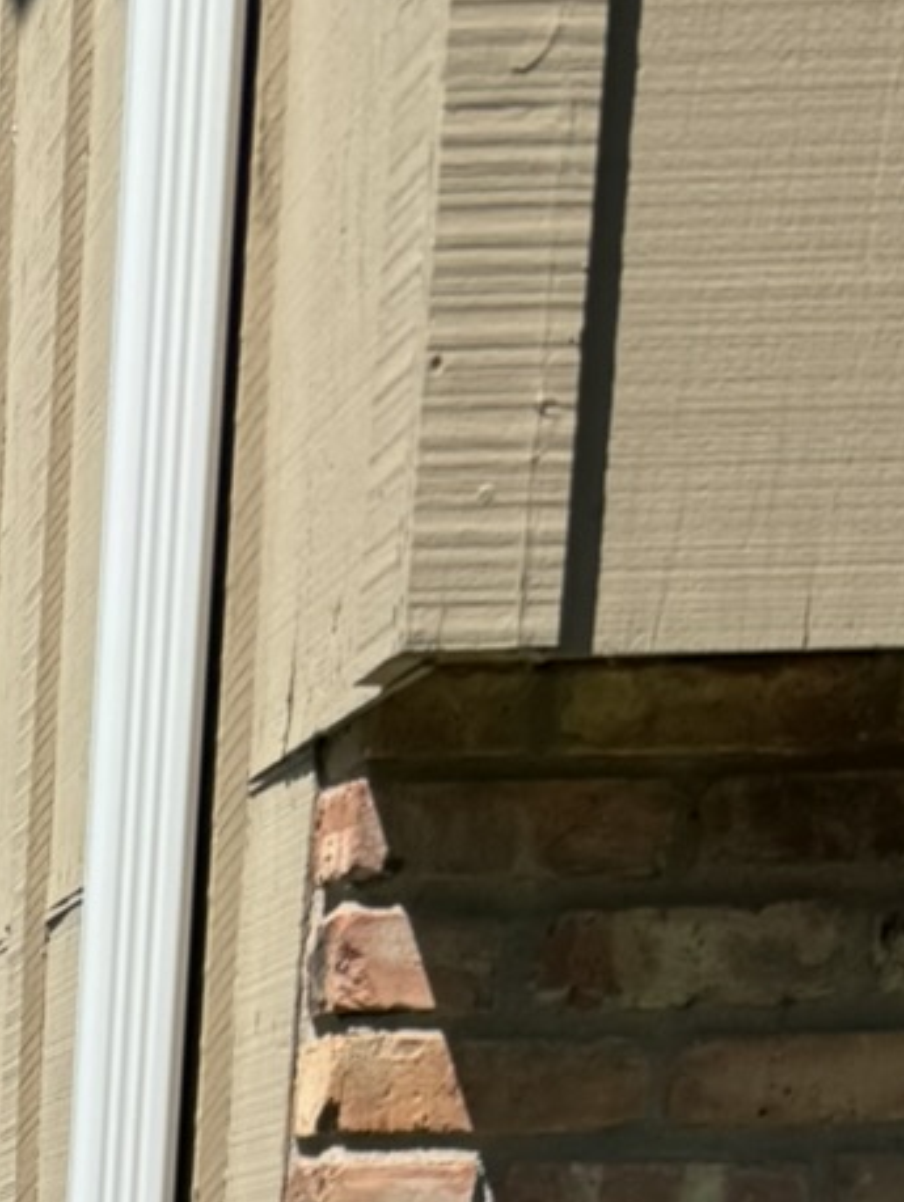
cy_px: 2585
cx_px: -823
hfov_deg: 12.4
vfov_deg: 14.4
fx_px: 3721
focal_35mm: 107
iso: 80
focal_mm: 6.76
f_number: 1.78
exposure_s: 1/3247
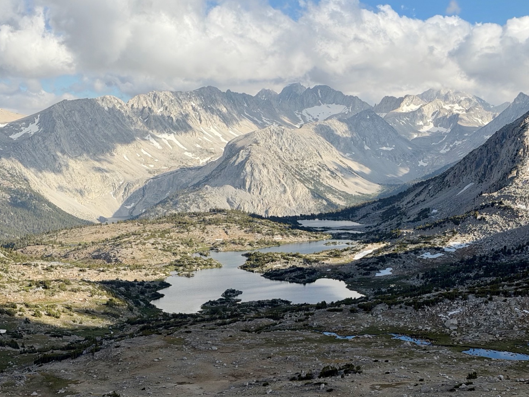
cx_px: 280
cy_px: 224
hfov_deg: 29.4
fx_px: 1009
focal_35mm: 66
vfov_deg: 22.2
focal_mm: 6.76
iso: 64
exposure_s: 1/4878
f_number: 1.78
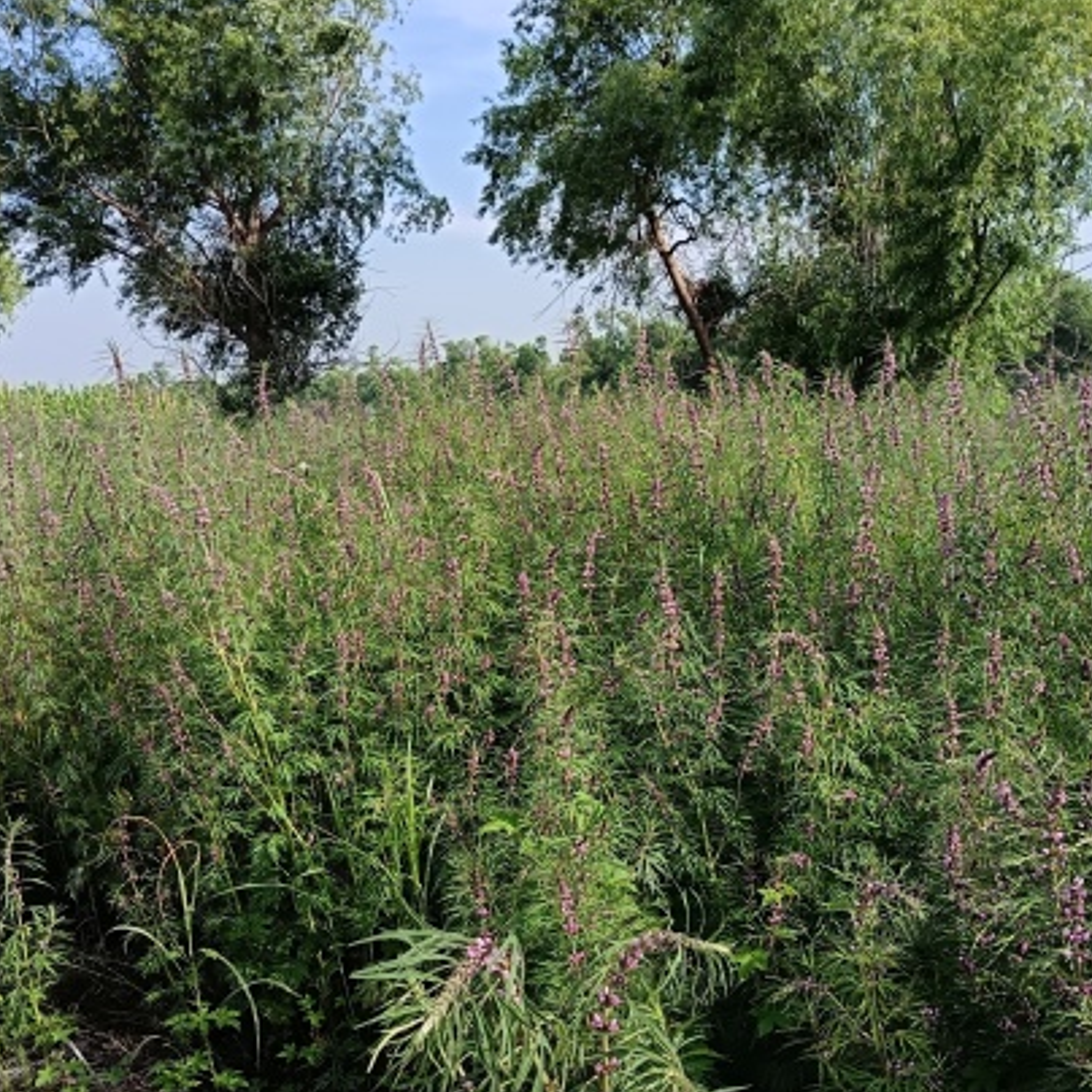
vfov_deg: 40.0
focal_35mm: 42
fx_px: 1499
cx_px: 554
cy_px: 605
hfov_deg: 40.0
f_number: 1.75
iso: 304
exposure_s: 1/900
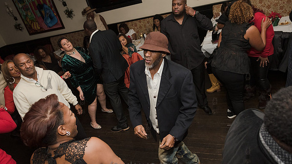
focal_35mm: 28
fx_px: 217
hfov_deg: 67.9
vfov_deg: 41.5
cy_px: 80
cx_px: 148
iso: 1600
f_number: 4.5
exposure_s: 1/250
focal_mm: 24
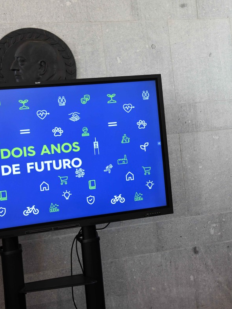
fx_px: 680
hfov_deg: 19.0
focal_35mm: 76
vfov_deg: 25.7
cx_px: 218
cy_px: 145
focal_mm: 48
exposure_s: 1/125
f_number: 5.6
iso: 1250
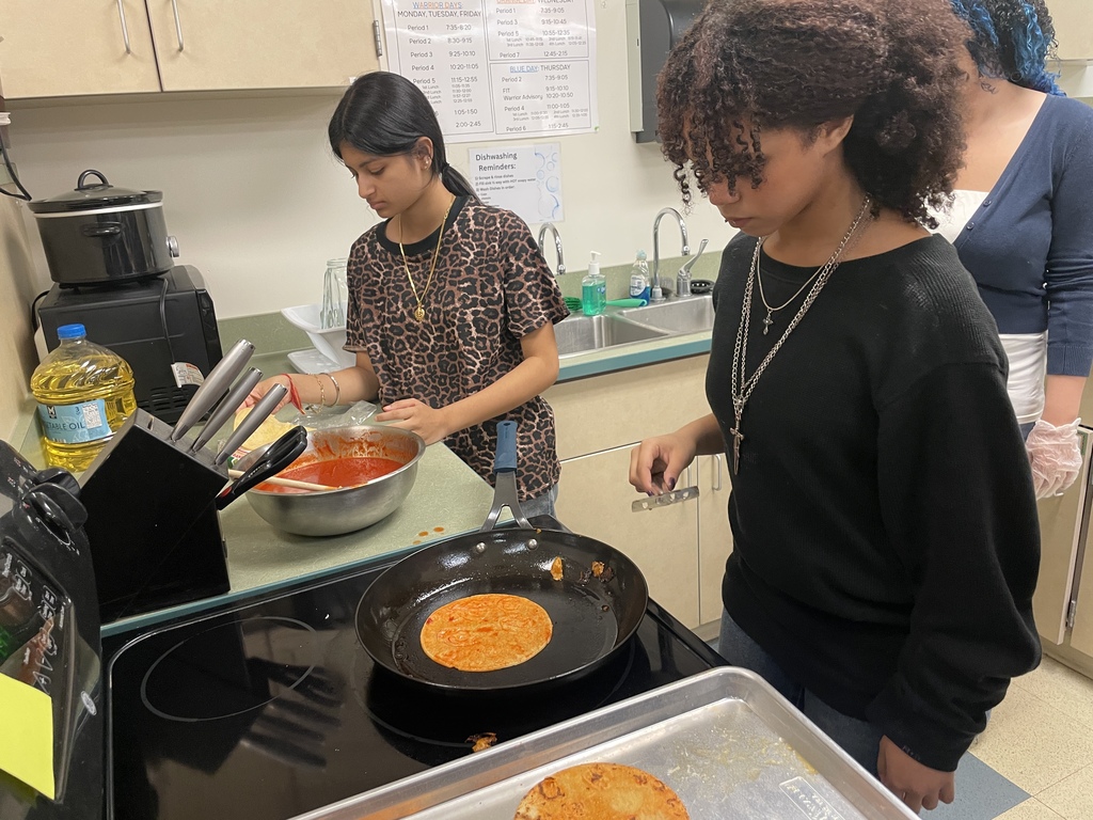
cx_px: 546
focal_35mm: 26
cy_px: 410
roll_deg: +3.0
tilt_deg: -16.6
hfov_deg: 67.3
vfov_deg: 53.1
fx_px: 821
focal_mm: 4.2
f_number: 1.6
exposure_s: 1/60
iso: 160
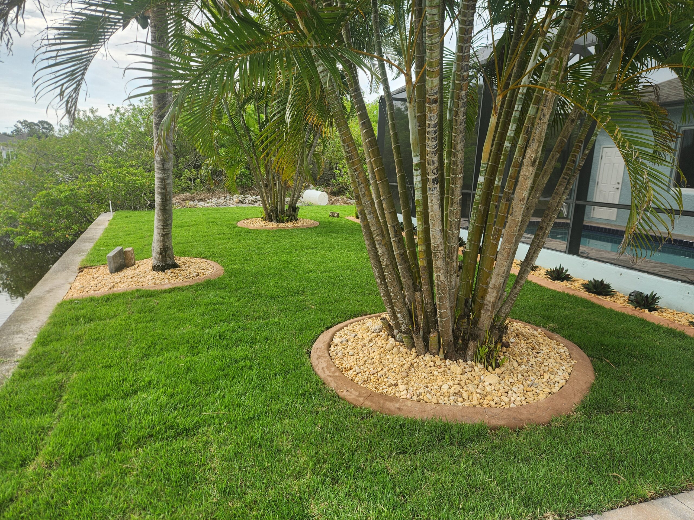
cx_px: 347
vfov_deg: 58.9
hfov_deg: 73.9
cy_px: 260
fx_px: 461
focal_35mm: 23
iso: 20
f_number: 1.8
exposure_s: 1/664
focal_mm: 5.4
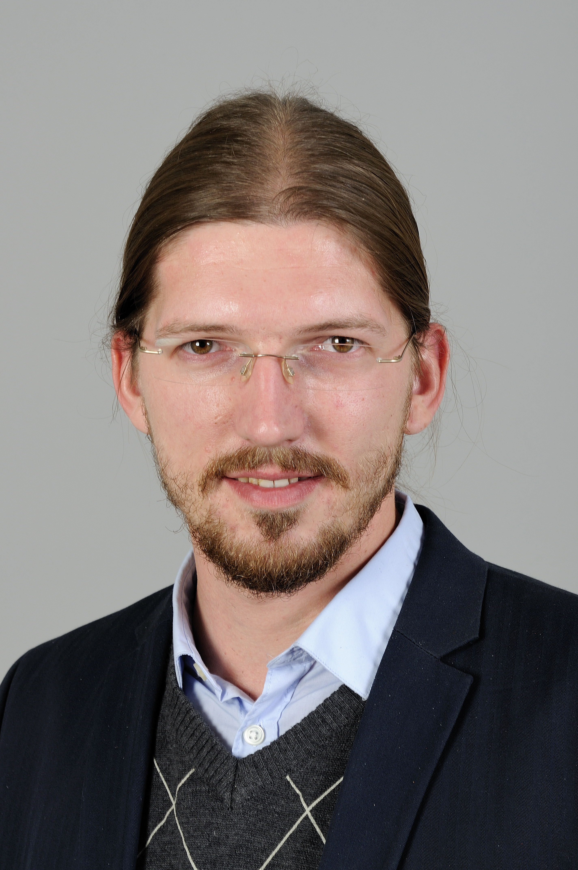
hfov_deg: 13.0
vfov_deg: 19.5
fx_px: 2535
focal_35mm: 105
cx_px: 289
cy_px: 435
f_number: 11
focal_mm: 70
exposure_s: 1/160
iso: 200
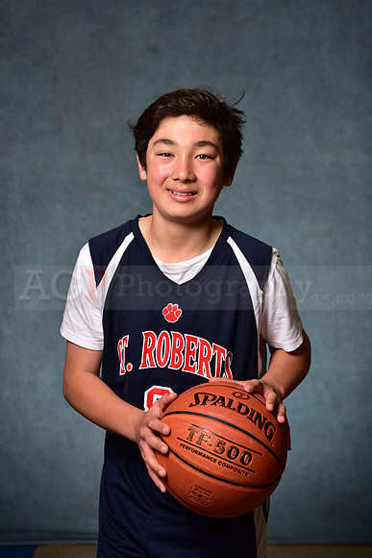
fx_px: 1084
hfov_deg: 19.5
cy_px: 279
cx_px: 186
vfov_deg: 28.8
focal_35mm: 70
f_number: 5
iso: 100
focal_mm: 70
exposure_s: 1/200
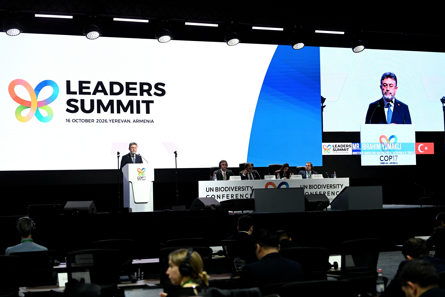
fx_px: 865
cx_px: 222
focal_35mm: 70
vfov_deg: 19.5
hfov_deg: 28.8
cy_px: 148
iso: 1600
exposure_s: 1/500
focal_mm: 70
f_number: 3.5
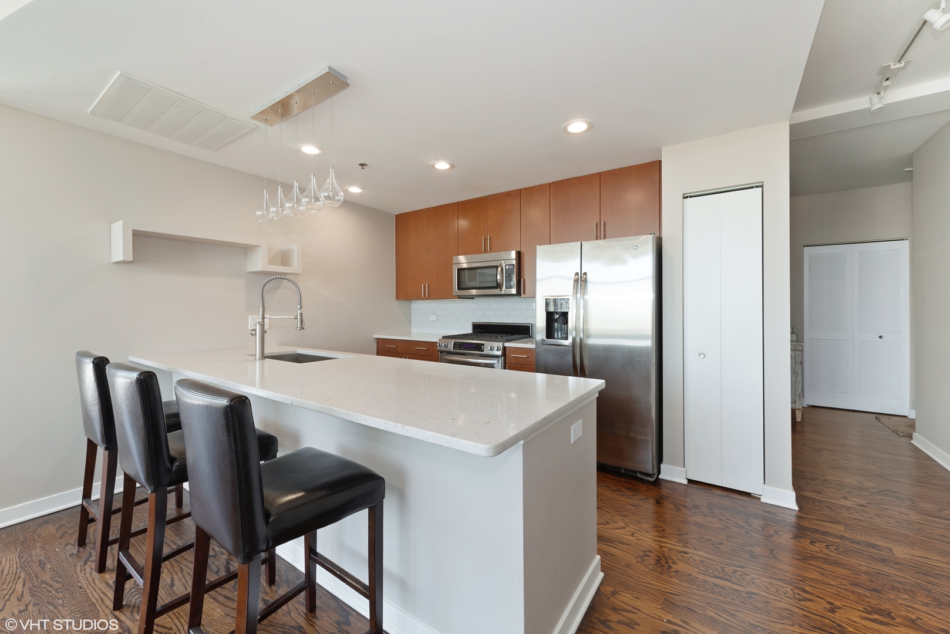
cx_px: 475
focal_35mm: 14
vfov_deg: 81.3
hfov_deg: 104.2
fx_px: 370
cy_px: 317
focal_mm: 14
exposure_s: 1.3
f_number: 9
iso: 100
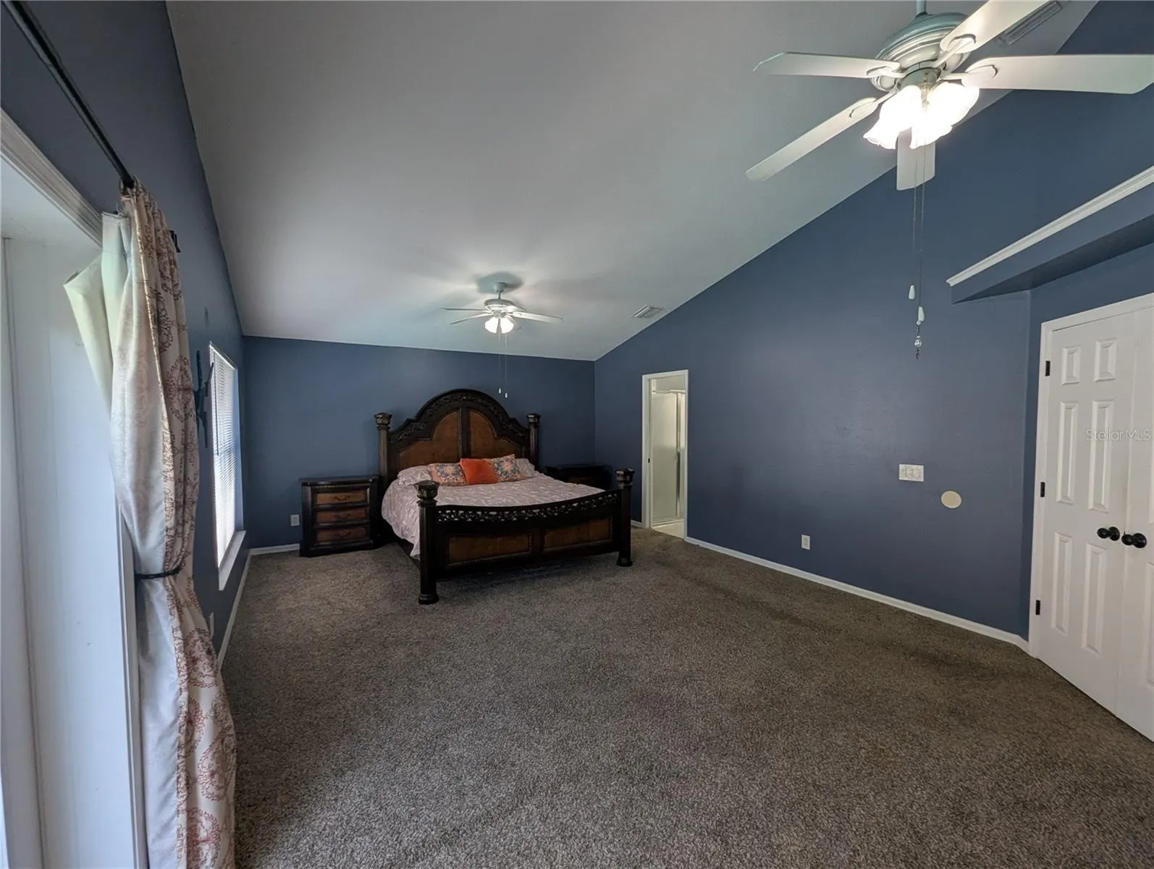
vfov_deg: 90.1
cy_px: 434
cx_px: 577
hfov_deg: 106.1
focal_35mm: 13
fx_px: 434
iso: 57
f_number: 2.2
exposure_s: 1/52.5
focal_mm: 1.95
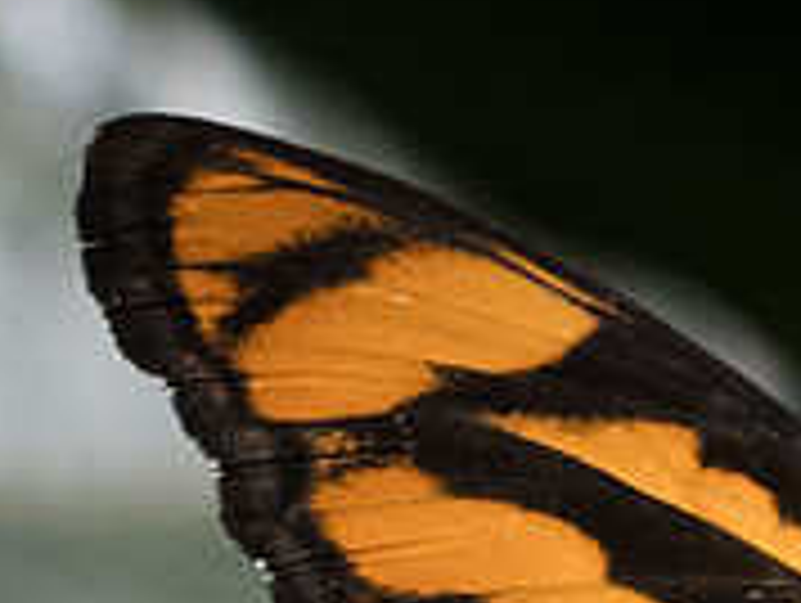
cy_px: 900
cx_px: 901
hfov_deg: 1.0
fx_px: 45670
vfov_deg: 0.8
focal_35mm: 1971
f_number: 8
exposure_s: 1/500
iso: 800
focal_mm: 150
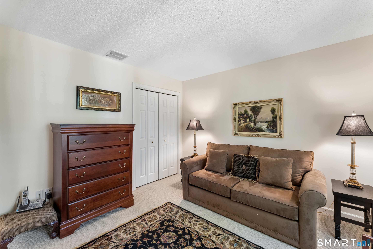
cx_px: 186
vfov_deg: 81.2
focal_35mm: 14
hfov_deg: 104.3
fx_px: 145
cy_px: 124
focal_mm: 14
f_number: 13
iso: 400
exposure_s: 1/1.25
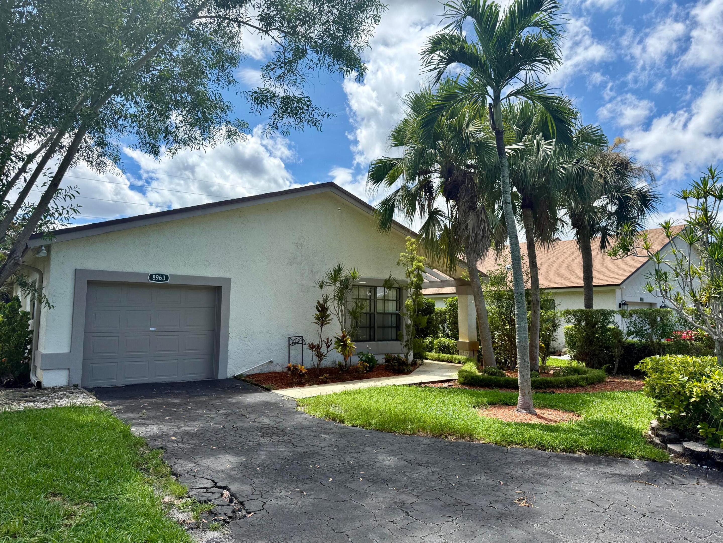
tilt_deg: +6.2
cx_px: 362
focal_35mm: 24
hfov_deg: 71.6
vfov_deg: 56.8
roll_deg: +0.6
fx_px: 501
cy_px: 272
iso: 100
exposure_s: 1/4673
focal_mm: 6.76
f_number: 1.78
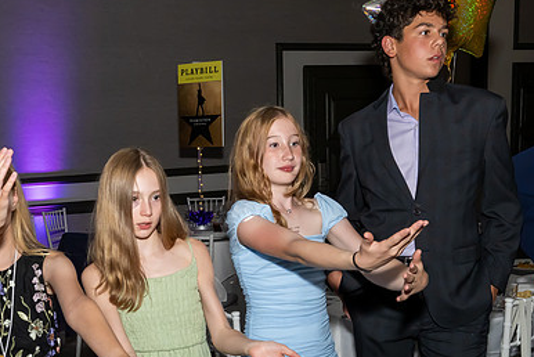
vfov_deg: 25.7
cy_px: 271
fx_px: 772
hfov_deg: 37.6
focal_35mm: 52
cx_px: 164
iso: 1000
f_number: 7.1
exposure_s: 1/250
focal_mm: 22
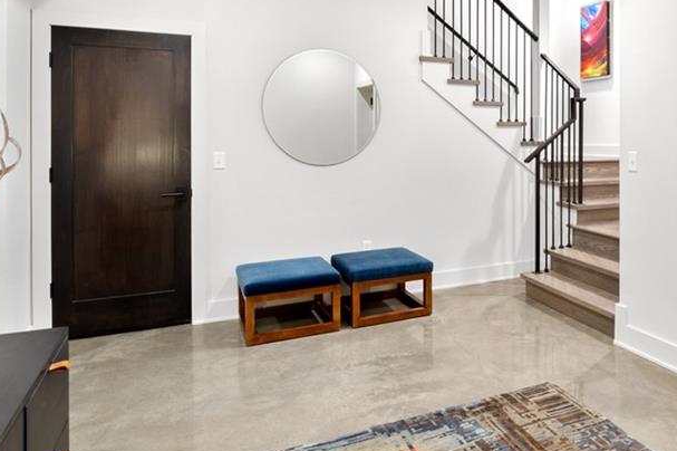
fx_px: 507
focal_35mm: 27
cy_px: 142
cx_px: 472
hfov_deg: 64.9
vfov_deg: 46.9
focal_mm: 8
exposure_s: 1.6
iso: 400
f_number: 8
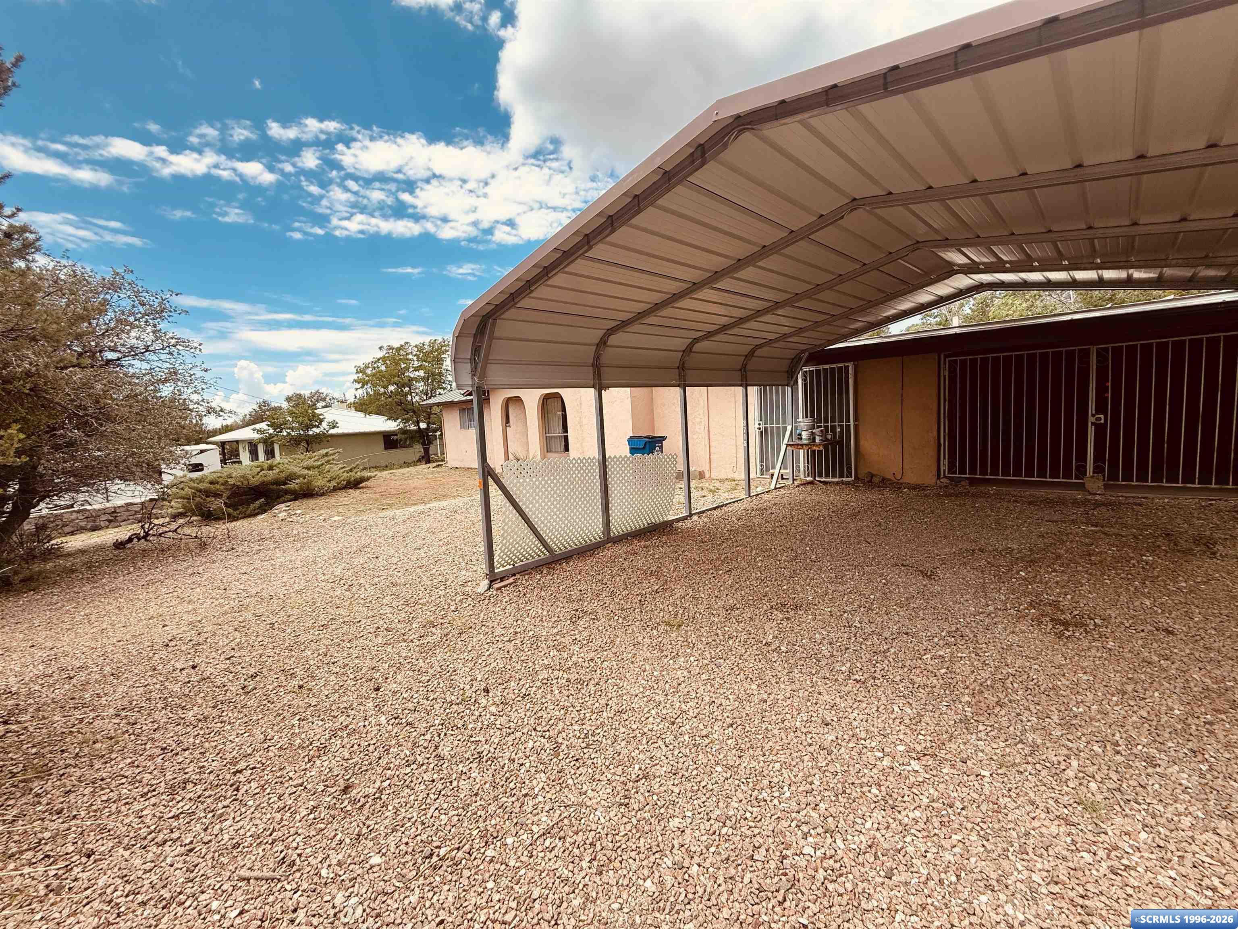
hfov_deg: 102.1
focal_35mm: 14
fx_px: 501
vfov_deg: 85.7
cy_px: 464
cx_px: 619
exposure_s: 1/717
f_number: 2.2
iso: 50
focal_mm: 2.22
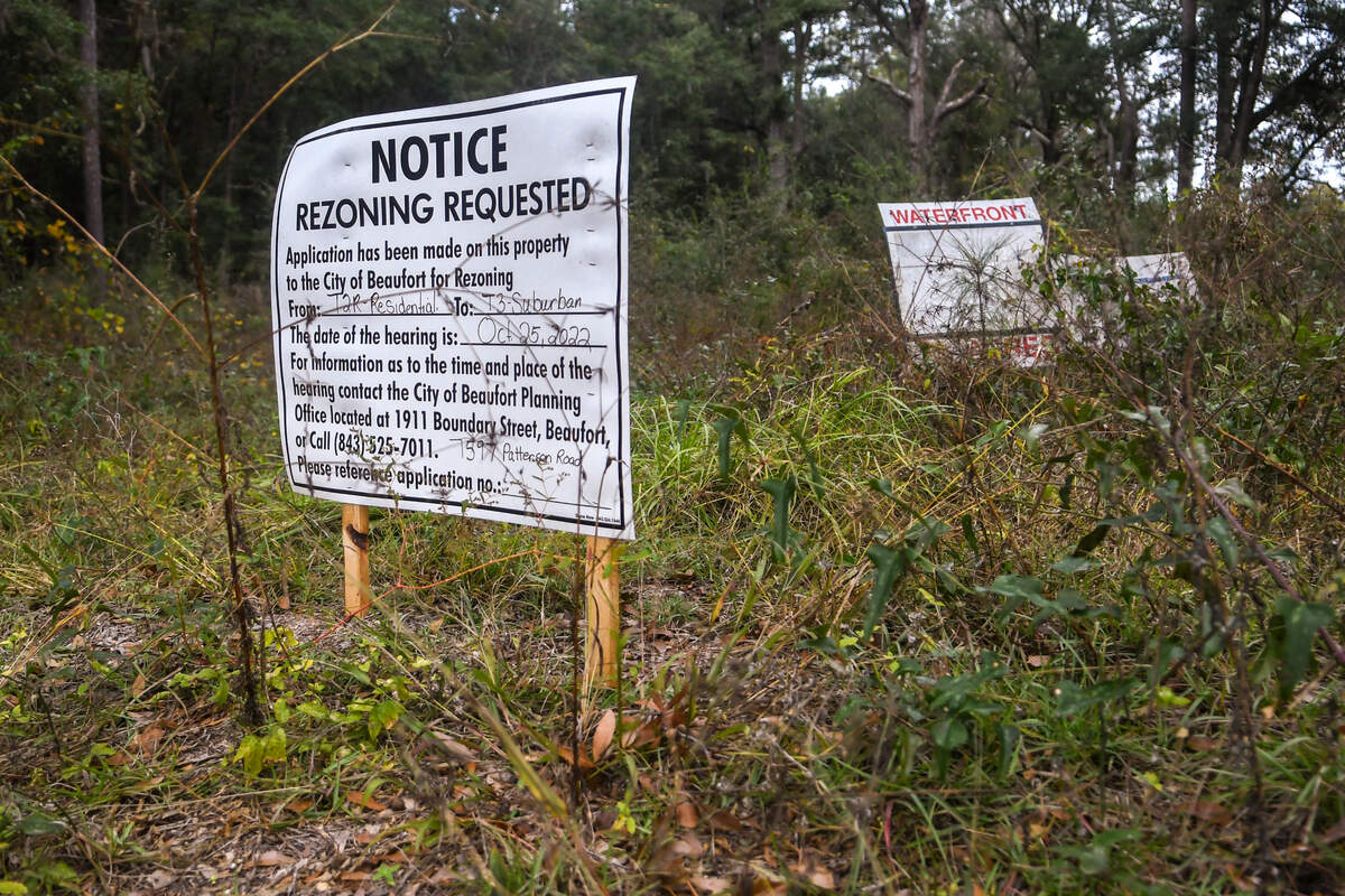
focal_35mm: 34
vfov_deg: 38.9
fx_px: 1270
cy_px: 448
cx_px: 672
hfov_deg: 55.8
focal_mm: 17
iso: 400
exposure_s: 1/2000
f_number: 2.8
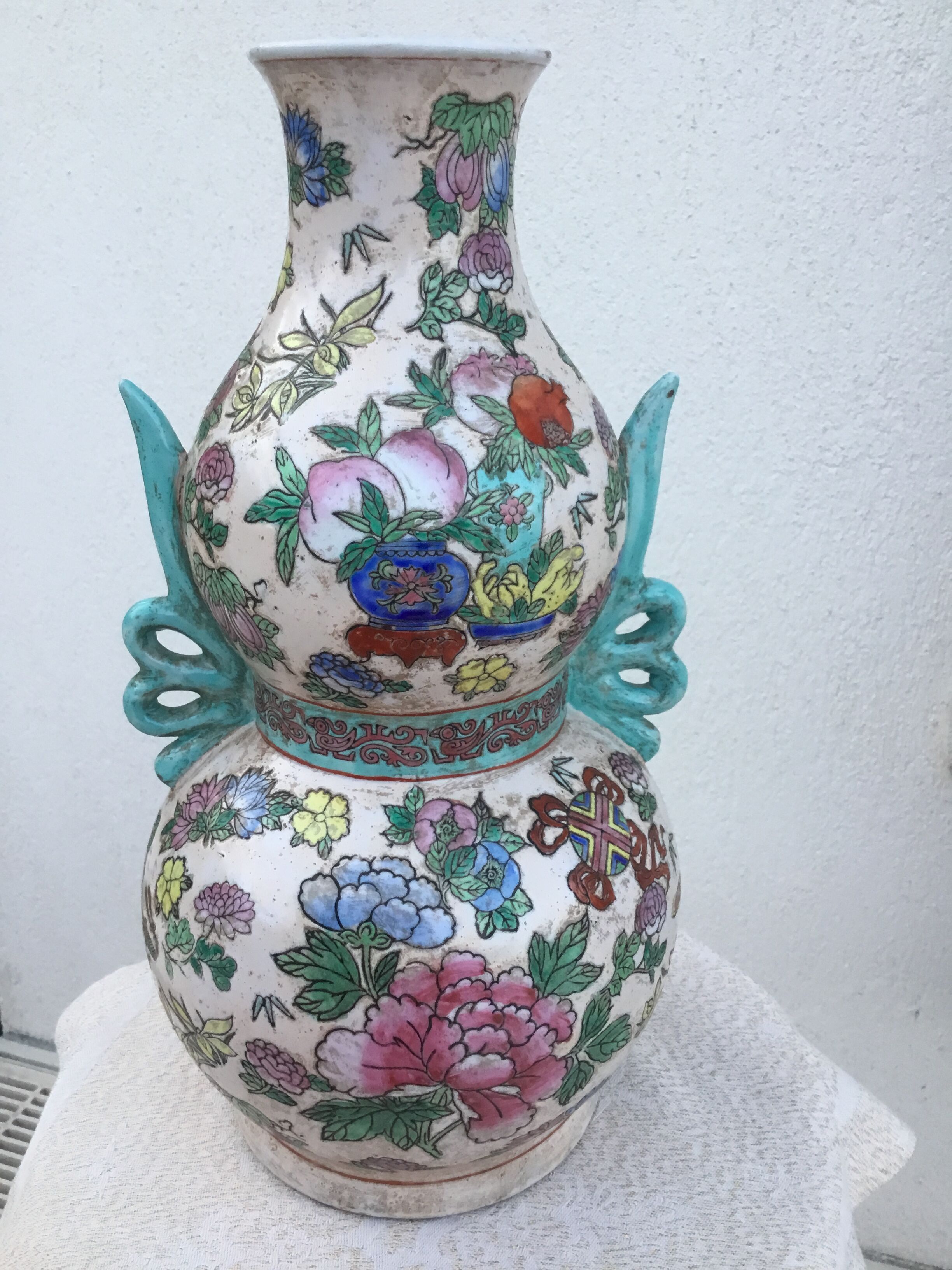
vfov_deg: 58.4
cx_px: 476
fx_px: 1137
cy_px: 635
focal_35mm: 31
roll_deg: +0.4
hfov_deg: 45.4
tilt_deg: -21.6
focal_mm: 3.3
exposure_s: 1/33
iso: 40
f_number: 2.4
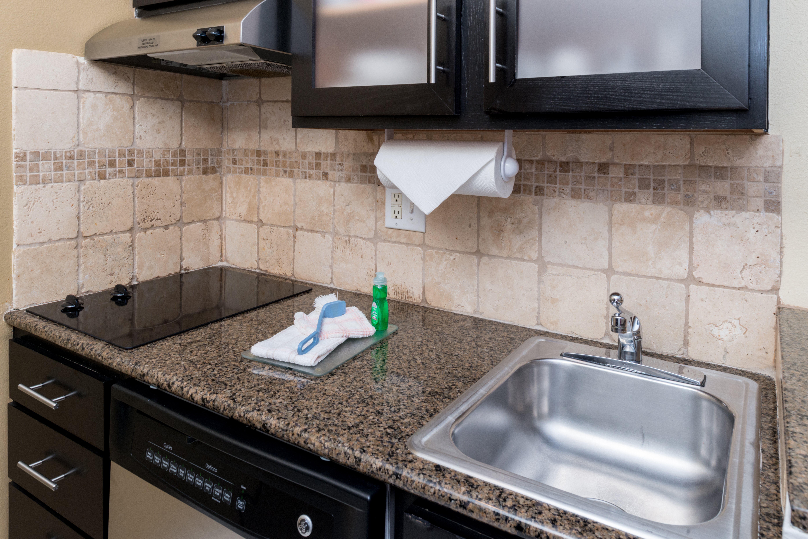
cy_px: 270
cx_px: 404
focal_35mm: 24
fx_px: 539
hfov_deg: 73.7
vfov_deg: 53.2
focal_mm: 24
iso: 500
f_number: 13
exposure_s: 1/40
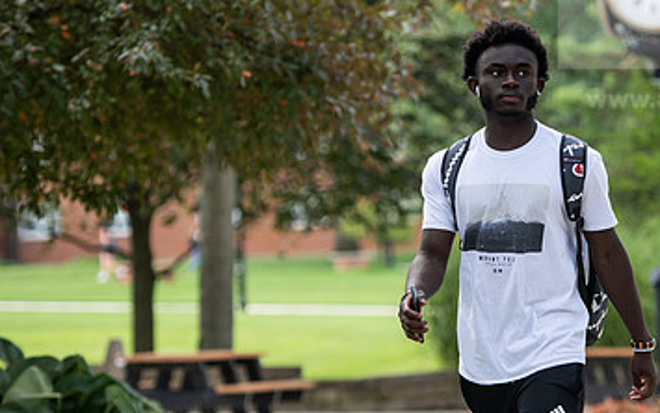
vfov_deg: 6.6
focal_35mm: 200
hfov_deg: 10.5
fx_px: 3598
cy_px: 139
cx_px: 502
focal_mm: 120
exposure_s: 1/320
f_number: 3.2
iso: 160
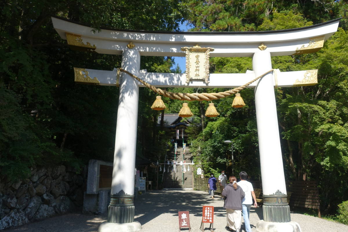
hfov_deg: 63.7
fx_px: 280
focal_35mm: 29
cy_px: 116
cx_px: 174
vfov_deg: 45.0
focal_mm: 10.81
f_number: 4
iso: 125
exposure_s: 1/640
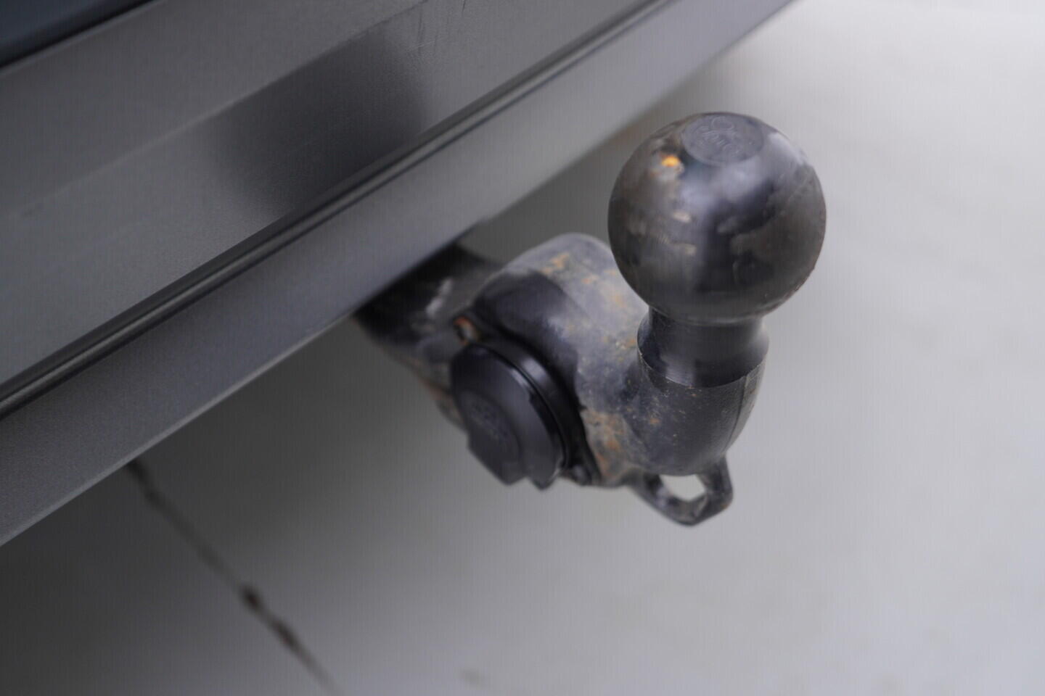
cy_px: 348
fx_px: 1045
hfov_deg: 53.1
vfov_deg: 36.9
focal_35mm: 36
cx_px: 522
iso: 160
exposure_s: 1/40
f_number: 2.8
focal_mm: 24
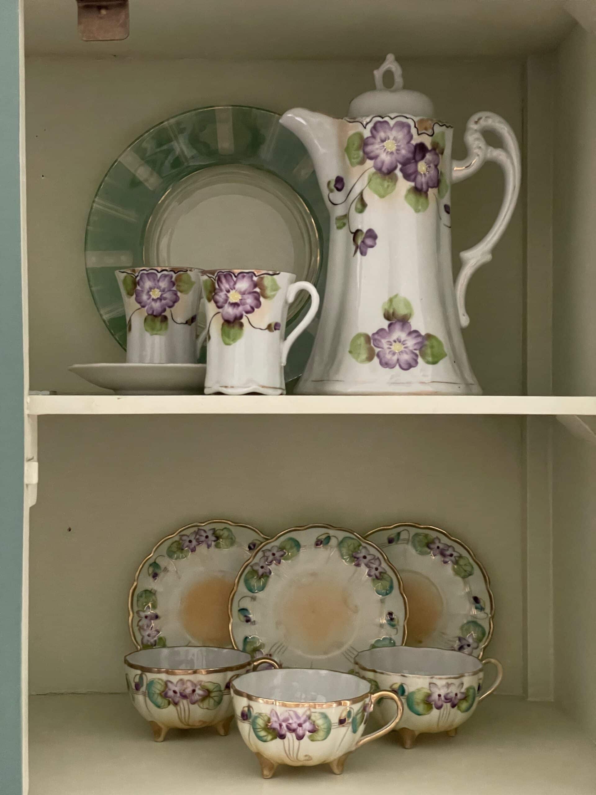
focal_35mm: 52
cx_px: 298
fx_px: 1194
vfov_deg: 36.8
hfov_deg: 28.0
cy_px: 398
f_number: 2
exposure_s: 1/30
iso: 1000
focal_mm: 6
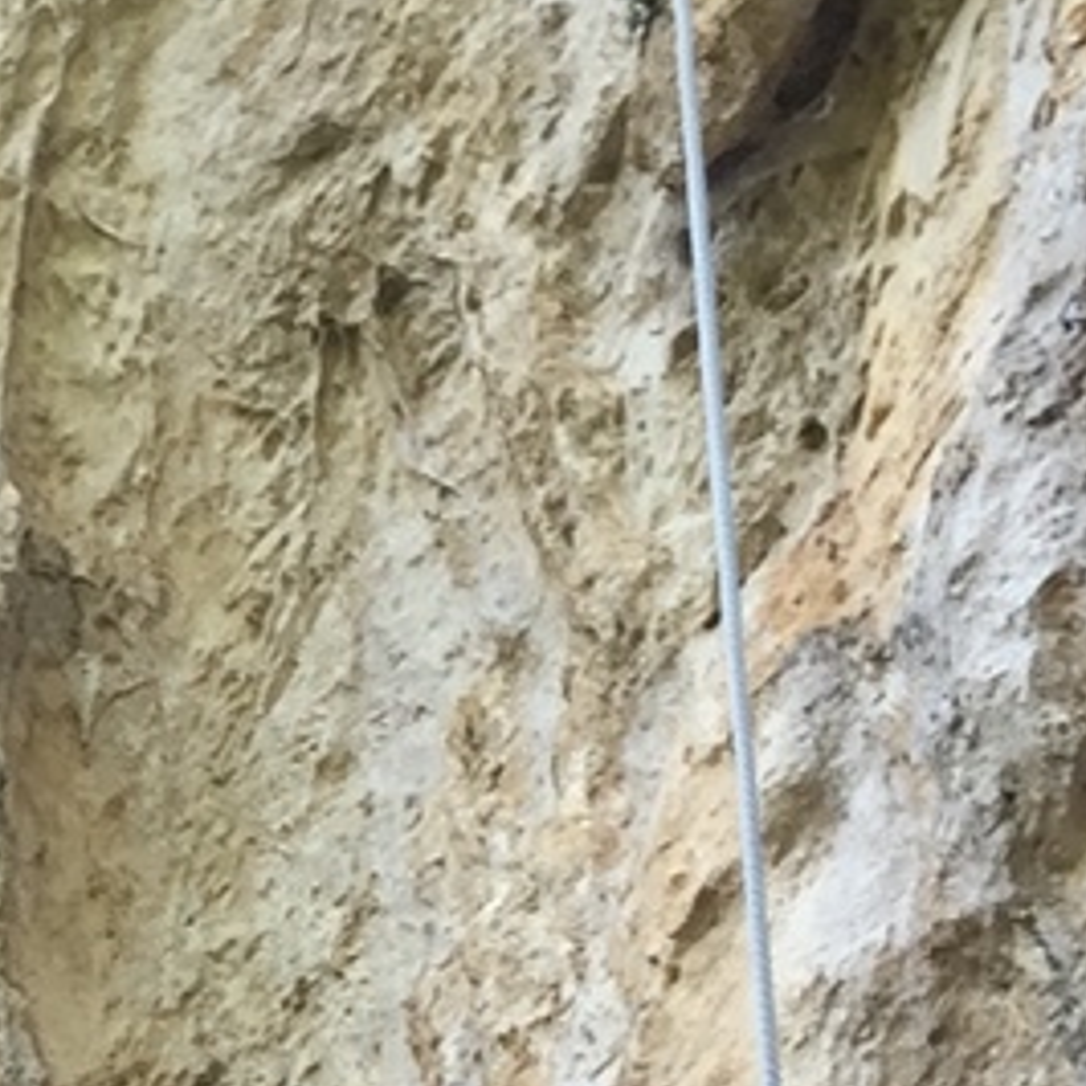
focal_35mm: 154
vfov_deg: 10.5
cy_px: 2143
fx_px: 5466
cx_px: -894
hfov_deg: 10.6
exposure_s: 1/100
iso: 32
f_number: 2.2
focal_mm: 4.15
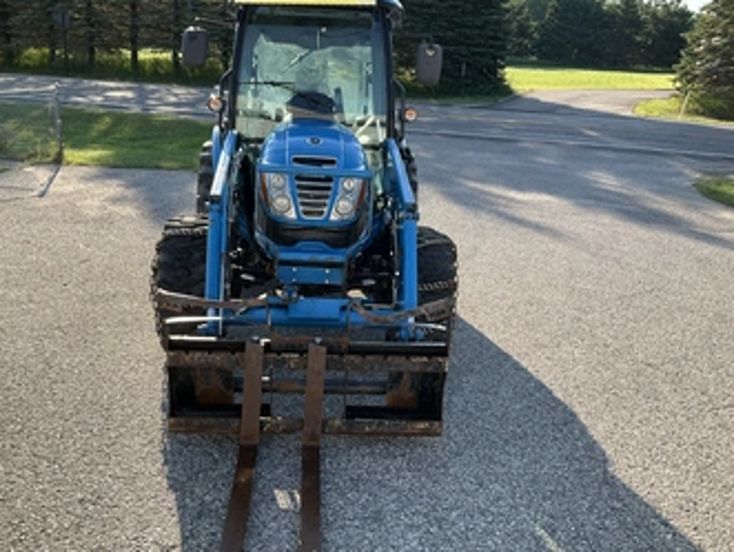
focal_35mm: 35
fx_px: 743
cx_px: 350
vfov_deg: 40.6
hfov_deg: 52.6
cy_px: 328
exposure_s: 1/465
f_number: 1.8
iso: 25
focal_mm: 3
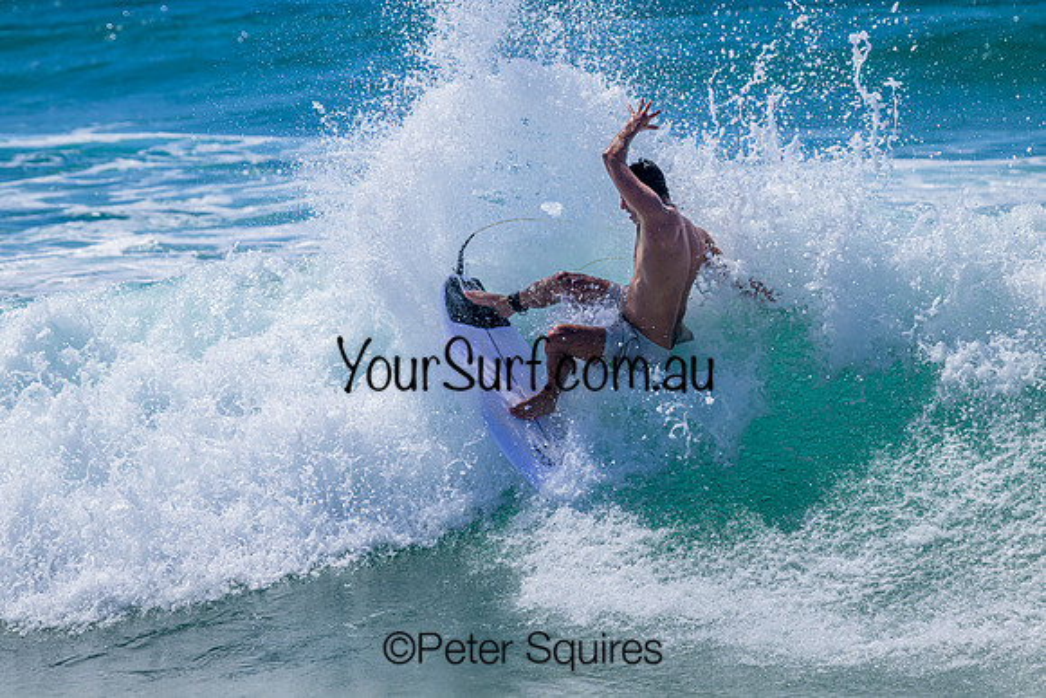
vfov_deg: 3.0
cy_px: 349
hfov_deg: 4.5
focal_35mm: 460
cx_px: 523
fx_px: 13368
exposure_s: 1/2000
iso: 450
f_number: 11
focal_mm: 460
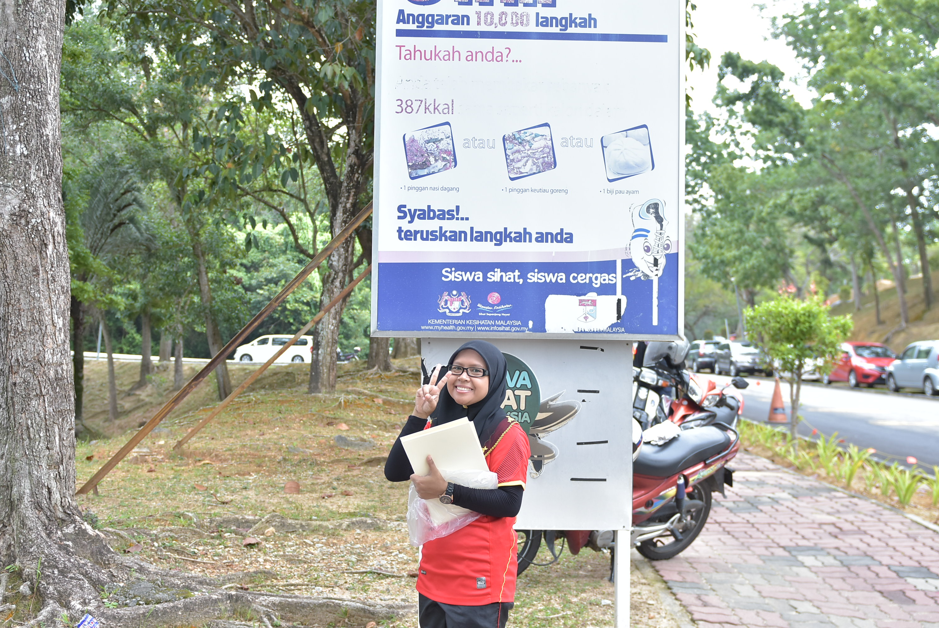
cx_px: 470
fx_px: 940
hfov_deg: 53.1
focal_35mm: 36
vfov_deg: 36.9
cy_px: 314
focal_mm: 24
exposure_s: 1/500
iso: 400
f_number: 2.8
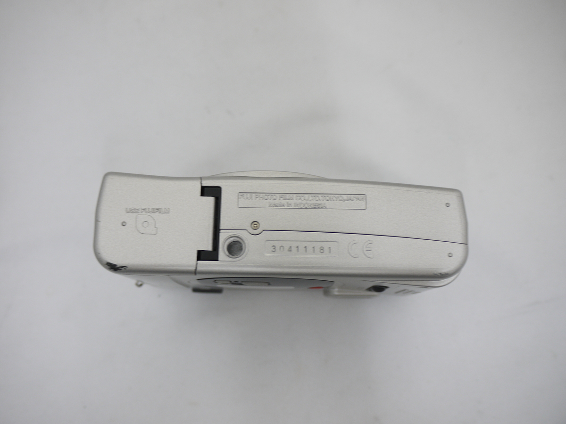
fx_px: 523
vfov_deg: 44.2
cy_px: 212
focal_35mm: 32
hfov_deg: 56.8
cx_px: 283
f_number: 3.7
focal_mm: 16
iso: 200
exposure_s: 1/60
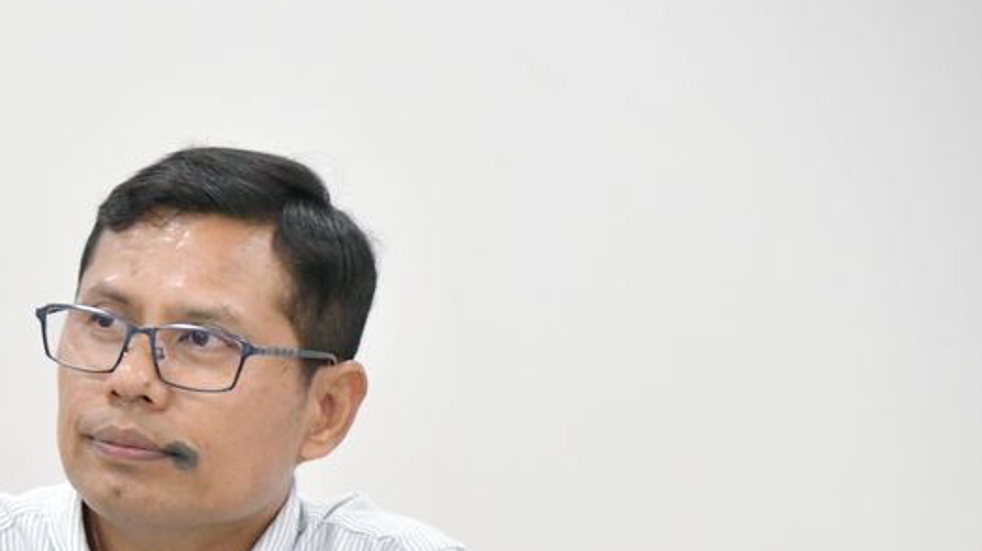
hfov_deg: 5.8
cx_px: 71
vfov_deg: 3.2
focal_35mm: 375
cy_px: 554
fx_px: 9759
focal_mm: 122
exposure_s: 1/125
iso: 7200
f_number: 5.6
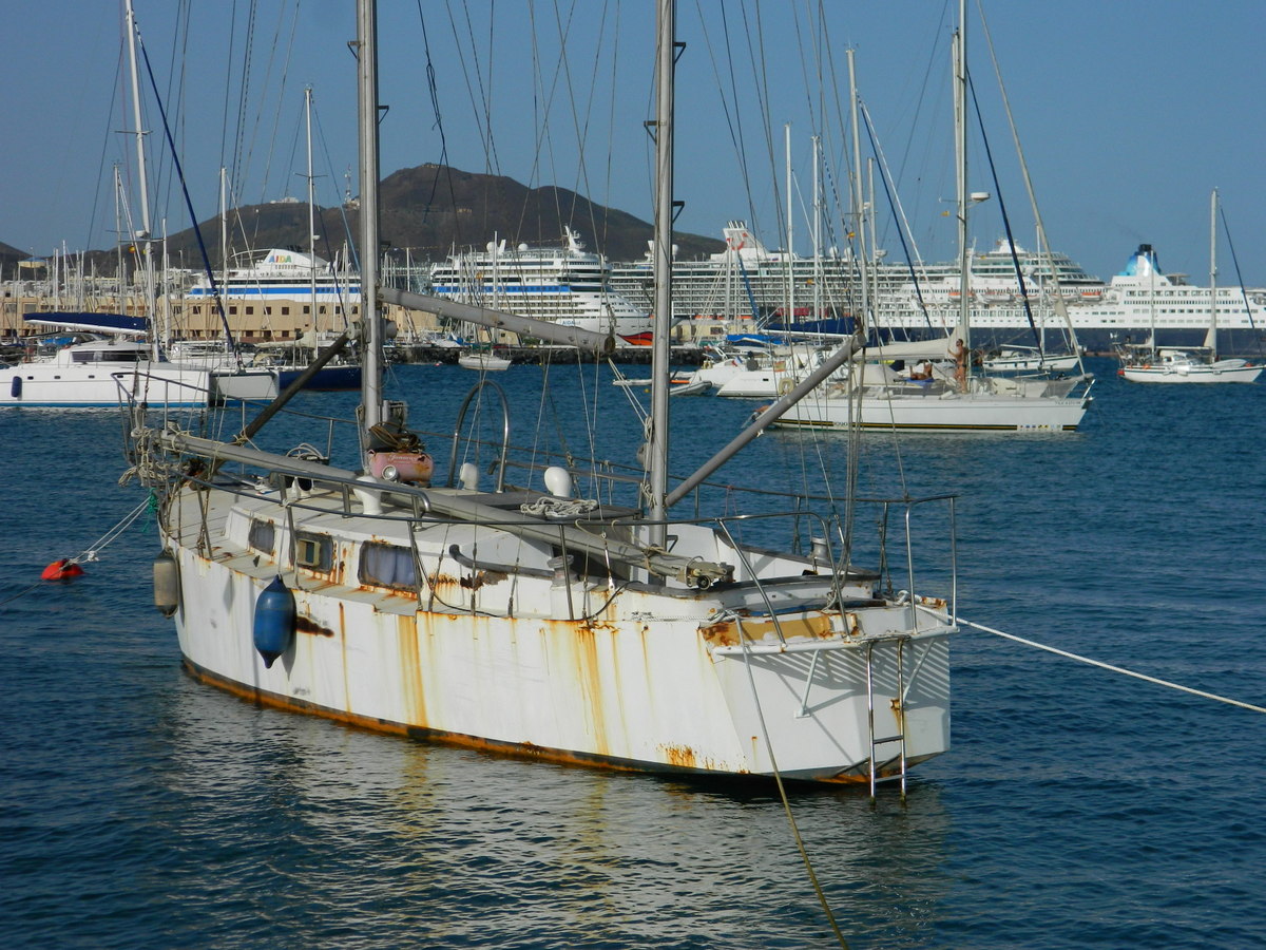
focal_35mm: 84
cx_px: 633
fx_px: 3072
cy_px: 475
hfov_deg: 23.3
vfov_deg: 17.6
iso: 80
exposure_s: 1/250
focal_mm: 15.1
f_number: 11.9
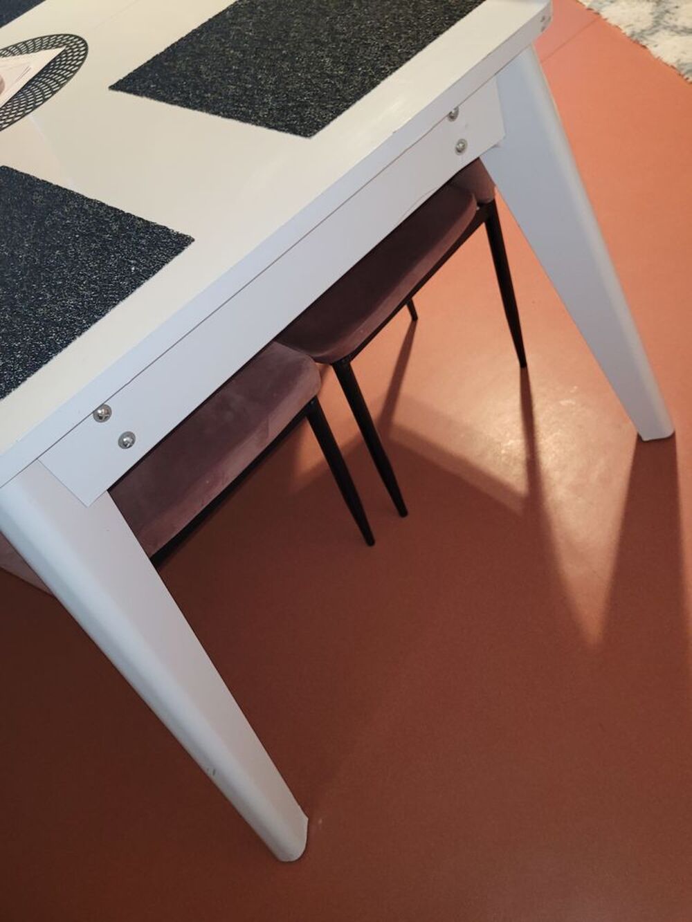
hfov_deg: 53.1
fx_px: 693
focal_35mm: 26
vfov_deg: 67.3
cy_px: 461
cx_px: 346
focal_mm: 5.4
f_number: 1.8
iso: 250
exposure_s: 1/10
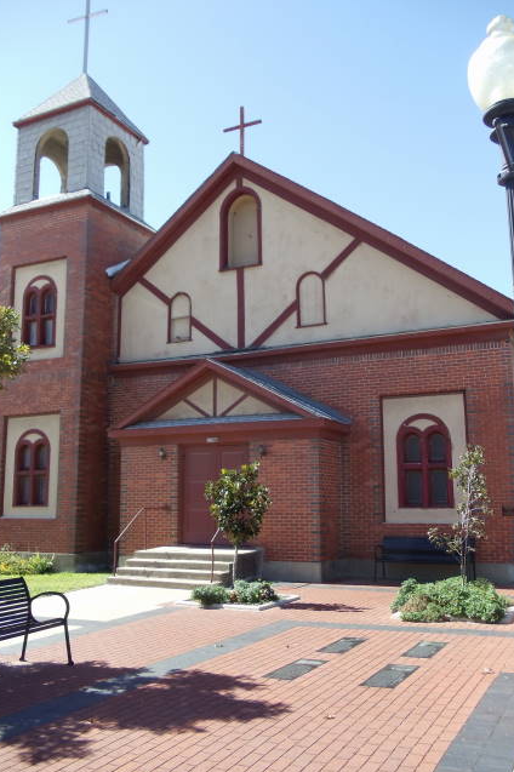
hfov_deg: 29.2
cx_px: 253
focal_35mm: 46
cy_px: 387
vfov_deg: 42.8
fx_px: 986
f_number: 3.5
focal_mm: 6
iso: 80
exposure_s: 1/320
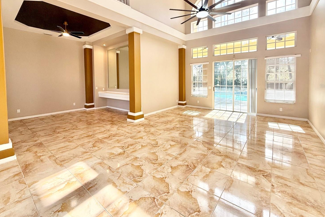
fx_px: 144
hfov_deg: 96.7
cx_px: 162
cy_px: 86
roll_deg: +0.8
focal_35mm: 16
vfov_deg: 72.9
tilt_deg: -1.6
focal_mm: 2.22
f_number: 2.2
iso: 64
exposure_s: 1/164
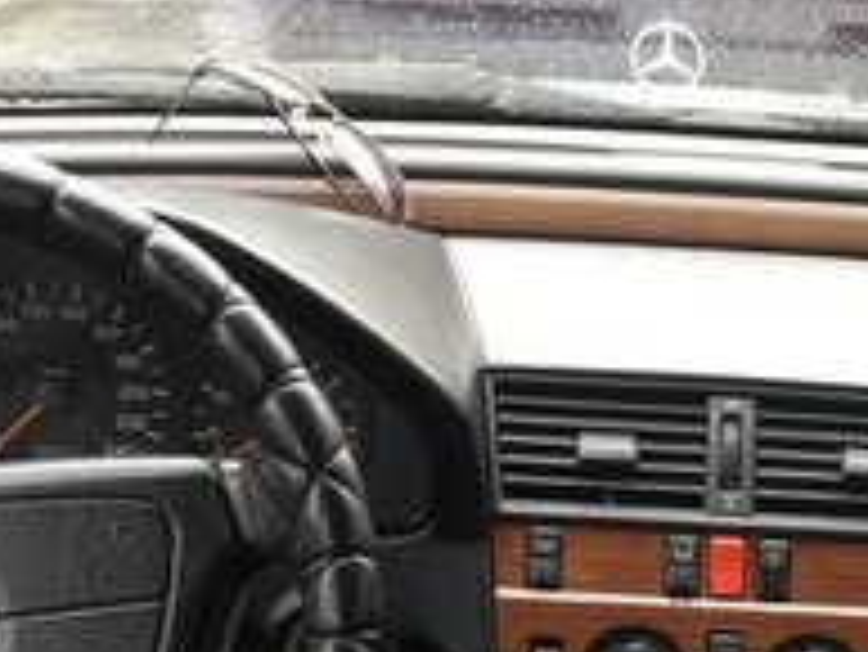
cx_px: 810
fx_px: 2484
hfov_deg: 19.4
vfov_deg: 14.3
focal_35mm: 99
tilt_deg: -28.5
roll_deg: -3.6
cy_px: 857
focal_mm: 4.15
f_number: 2.2
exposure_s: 1/50
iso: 25
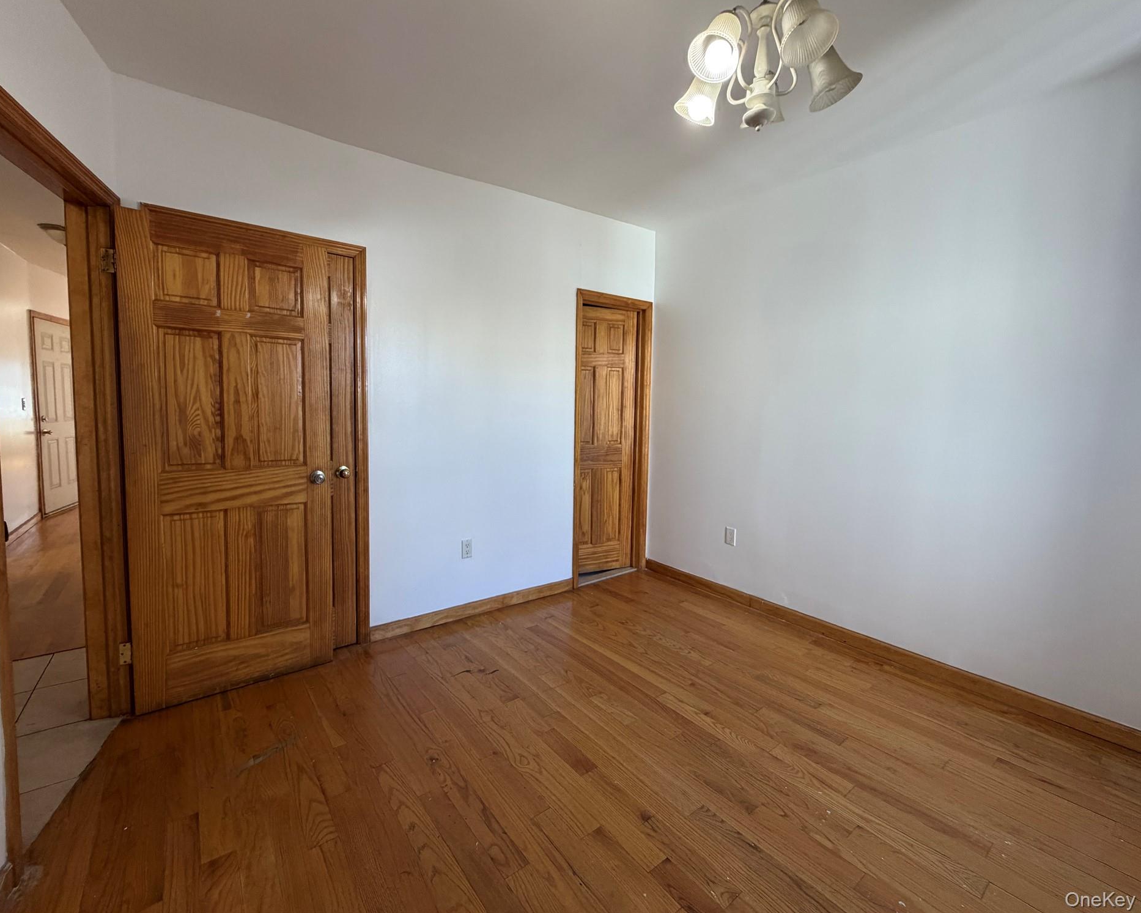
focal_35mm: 15
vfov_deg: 84.0
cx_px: 563
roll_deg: -1.4
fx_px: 507
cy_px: 445
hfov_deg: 96.8
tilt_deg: -3.7
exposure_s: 1/120
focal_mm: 2.22
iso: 250
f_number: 2.2
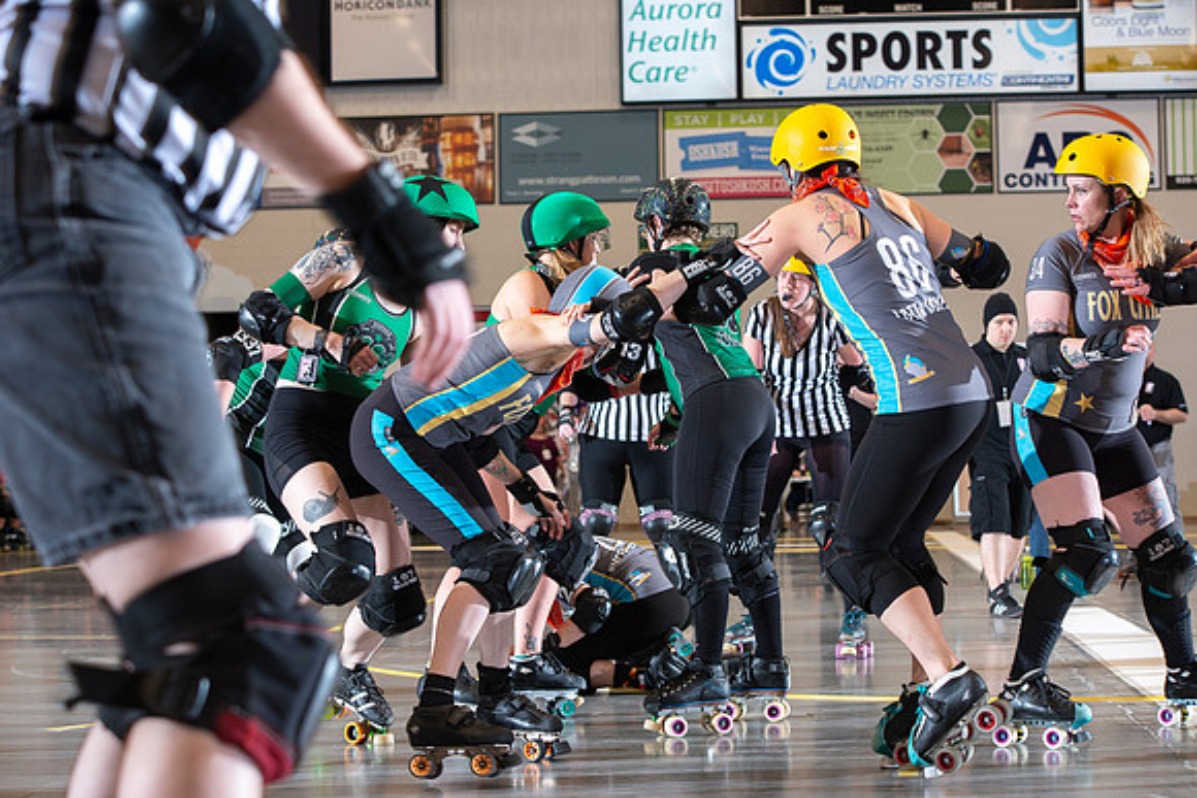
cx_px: 598
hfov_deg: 24.8
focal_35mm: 82
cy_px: 399
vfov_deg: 16.7
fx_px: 2727
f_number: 5.6
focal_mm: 82
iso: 640
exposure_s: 1/160
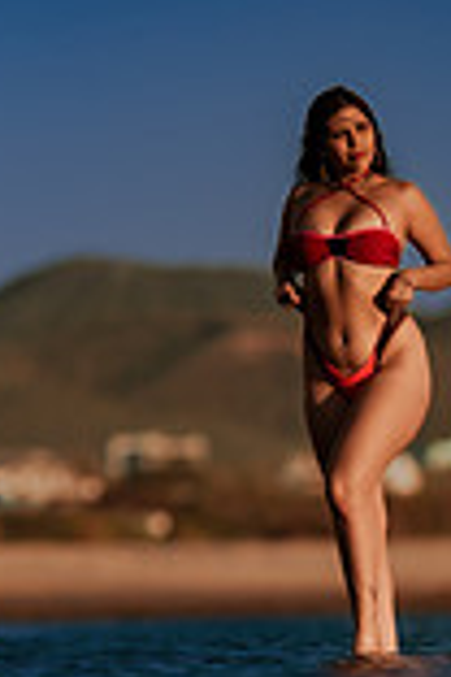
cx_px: 447
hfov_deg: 3.5
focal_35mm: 389
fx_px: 7309
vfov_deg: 5.3
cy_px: 742
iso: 100
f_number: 1.8
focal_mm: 135
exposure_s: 1/6400
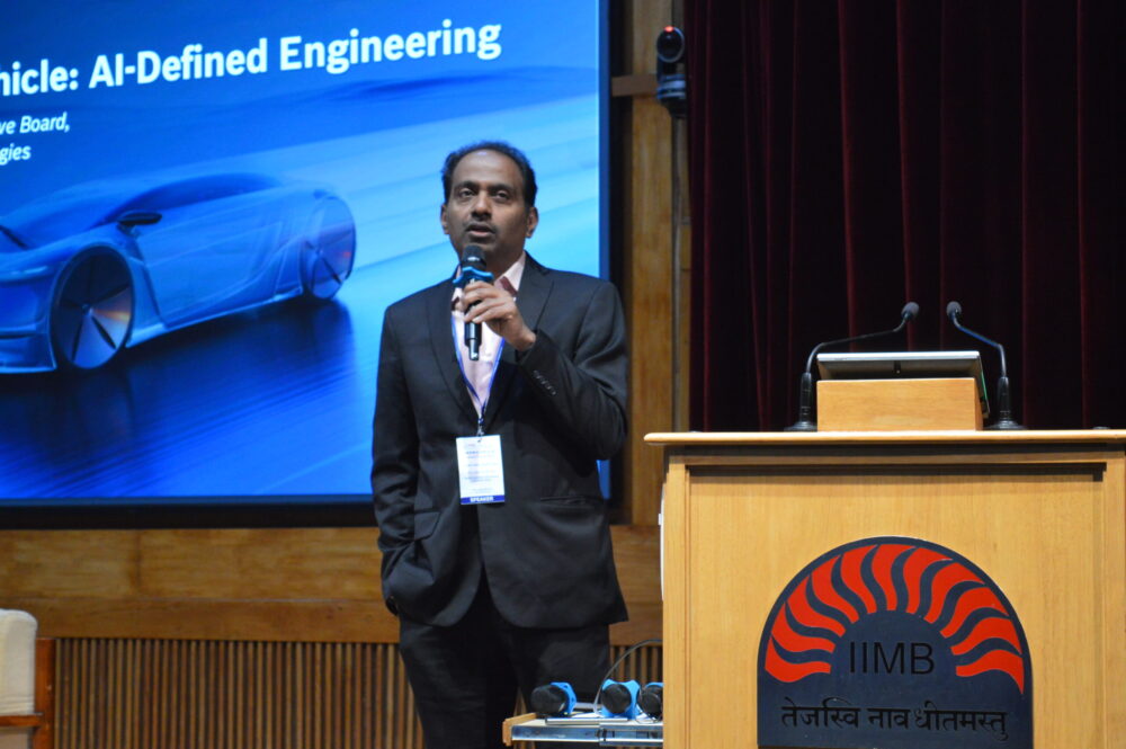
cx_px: 563
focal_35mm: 82
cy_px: 374
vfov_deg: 16.5
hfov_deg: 24.6
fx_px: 2578
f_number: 5.6
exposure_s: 1/60
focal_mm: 55
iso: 2000
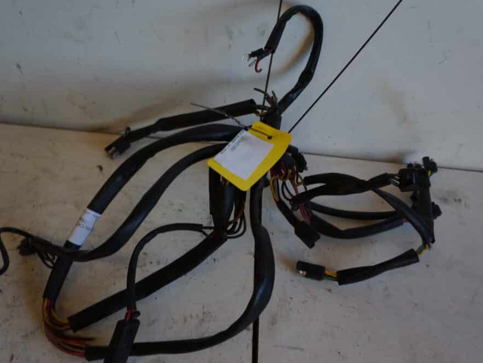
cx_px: 237
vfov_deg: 36.0
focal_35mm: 40
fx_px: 558
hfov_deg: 46.8
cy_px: 185
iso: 250
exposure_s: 1/60
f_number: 4
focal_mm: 24
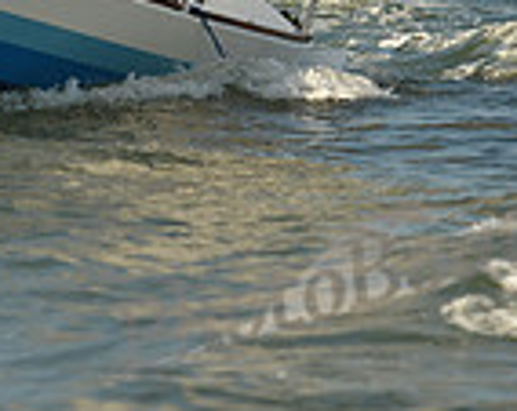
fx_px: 7620
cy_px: -231
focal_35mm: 499
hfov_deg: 3.9
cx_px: -69
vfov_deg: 3.1
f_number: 4
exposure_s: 1/1250
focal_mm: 130
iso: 320
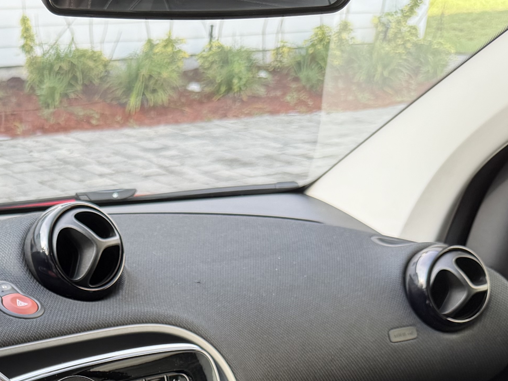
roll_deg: -0.5
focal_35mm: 71
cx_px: -54
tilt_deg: -28.5
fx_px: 1042
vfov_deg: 19.2
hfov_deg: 25.4
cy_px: 496
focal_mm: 6.76
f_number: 1.78
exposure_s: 1/182
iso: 80
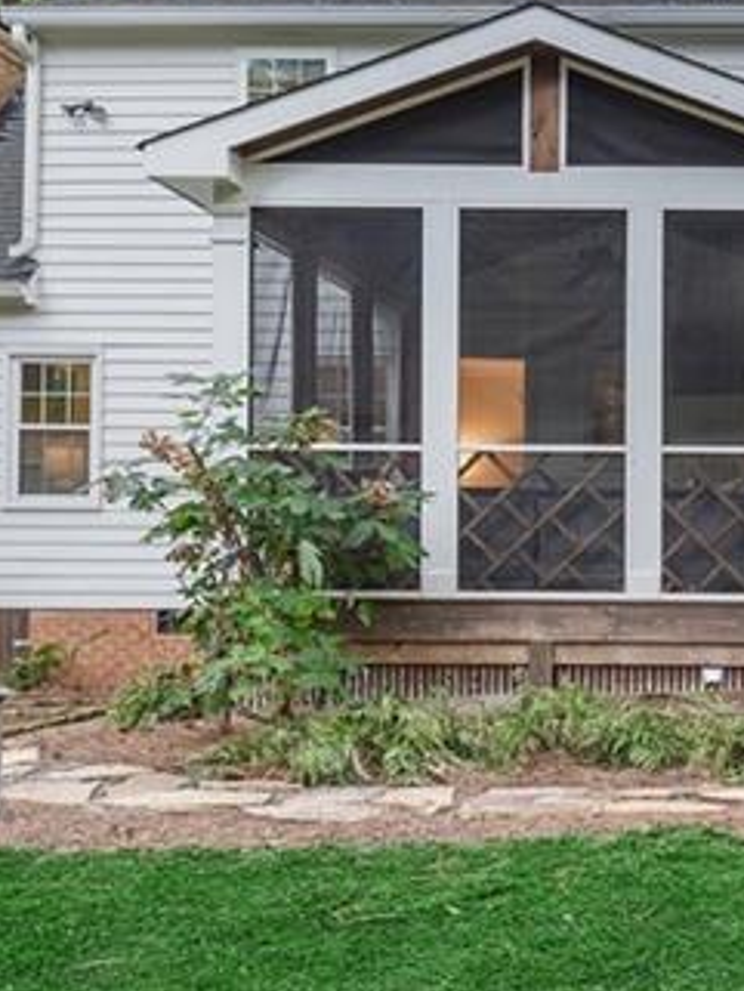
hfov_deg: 27.1
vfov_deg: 38.9
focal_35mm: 49
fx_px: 1403
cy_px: 517
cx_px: 830
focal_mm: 16
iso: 640
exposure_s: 1/200
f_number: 7.1
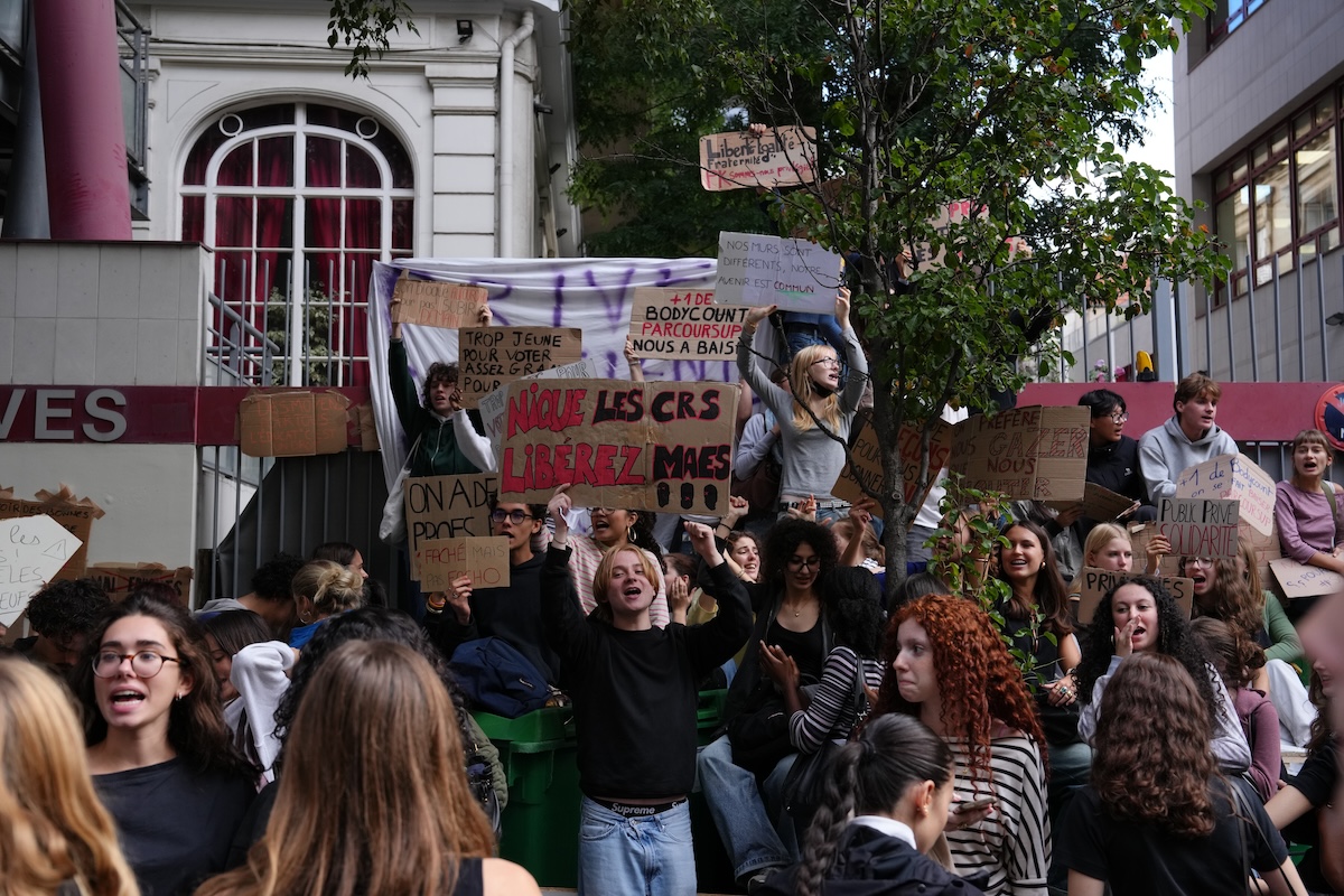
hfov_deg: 45.4
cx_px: 672
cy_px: 448
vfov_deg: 31.2
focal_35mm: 43
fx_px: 1605
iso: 800
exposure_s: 1/640
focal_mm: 43
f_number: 5.6
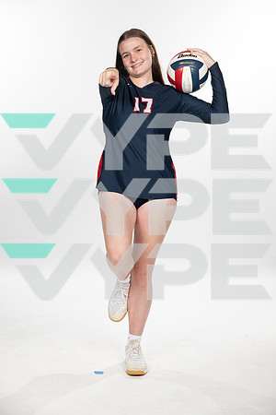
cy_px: 208
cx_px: 138
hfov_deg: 20.9
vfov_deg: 31.0
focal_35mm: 65
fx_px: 747
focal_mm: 65
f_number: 5.6
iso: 200
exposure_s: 1/250
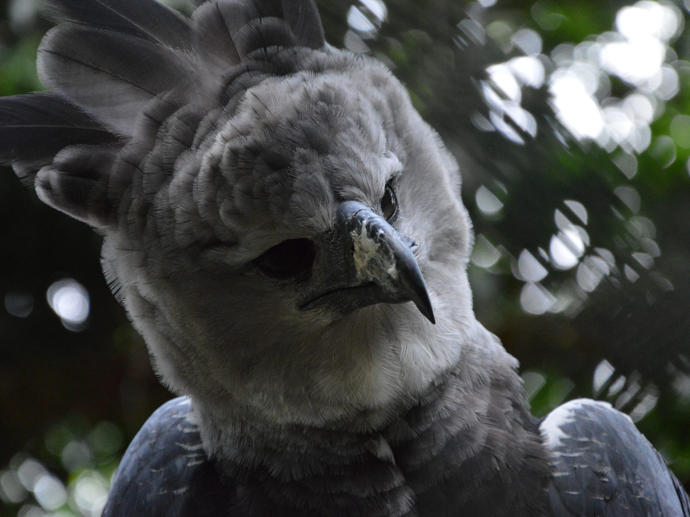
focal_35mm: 172
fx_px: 3419
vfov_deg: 8.7
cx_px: 366
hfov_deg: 11.5
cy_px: 258
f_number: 5.6
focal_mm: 105
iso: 3200
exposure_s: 1/500
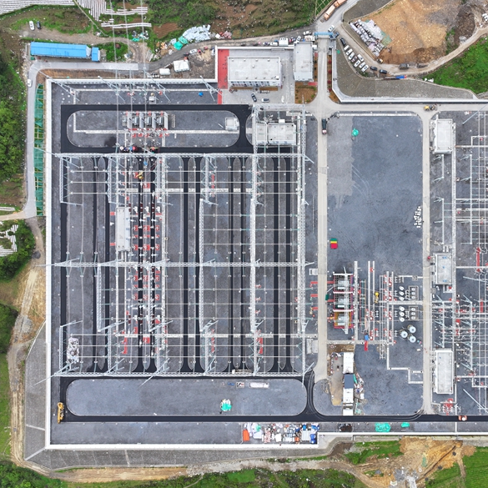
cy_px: 243
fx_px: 463
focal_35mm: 29
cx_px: 314
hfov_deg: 54.8
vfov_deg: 55.6
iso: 100
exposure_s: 1/500
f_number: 2.8
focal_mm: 12.29
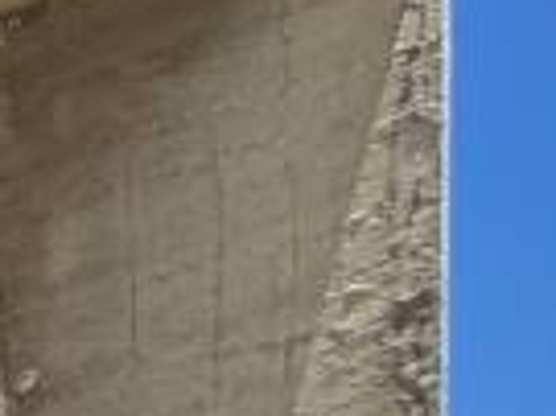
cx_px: -1034
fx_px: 1701
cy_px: 1067
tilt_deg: +7.2
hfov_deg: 11.8
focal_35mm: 106
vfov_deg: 11.2
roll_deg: +3.2
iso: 40
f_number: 2.2
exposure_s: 1/425
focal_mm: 2.22
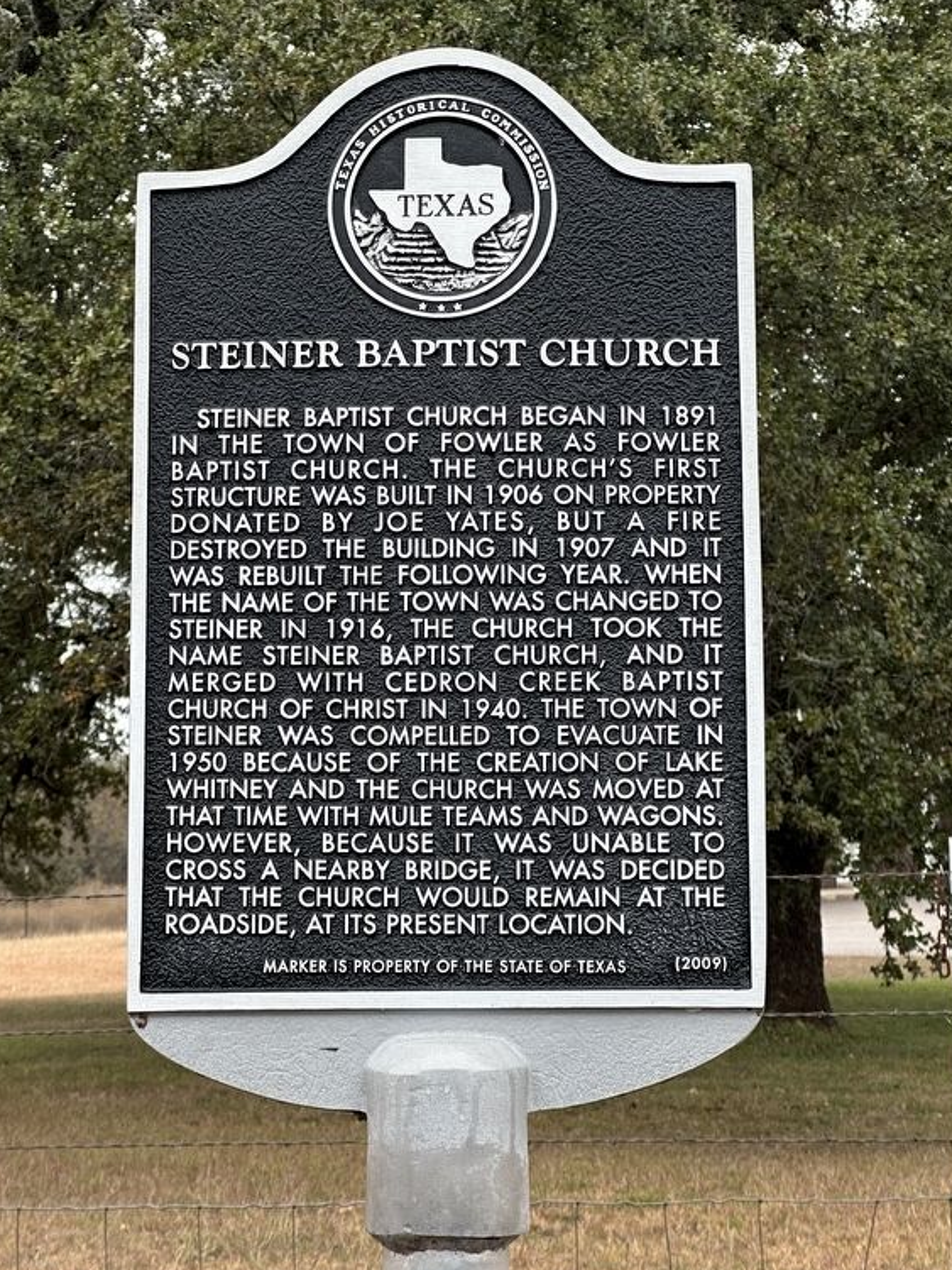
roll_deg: -1.0
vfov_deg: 23.8
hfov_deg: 18.0
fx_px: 3008
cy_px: 612
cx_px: 475
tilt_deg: +5.1
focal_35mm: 82
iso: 40
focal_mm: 9
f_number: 2.8
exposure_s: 1/99
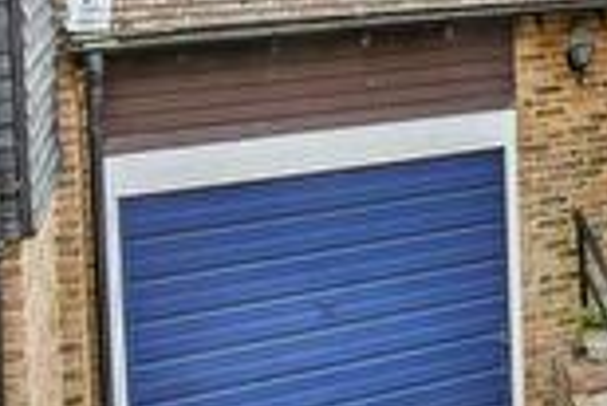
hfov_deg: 23.4
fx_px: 1148
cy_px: -104
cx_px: 926
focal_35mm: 68
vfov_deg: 18.8
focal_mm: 10
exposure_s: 1/250
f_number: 8
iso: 400
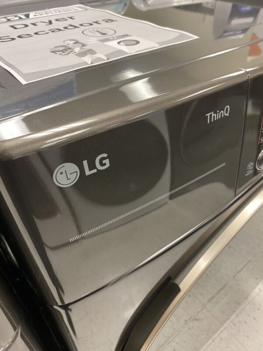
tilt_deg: -38.8
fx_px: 263
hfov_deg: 53.1
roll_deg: +0.4
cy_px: 176
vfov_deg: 67.3
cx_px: 132
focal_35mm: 26
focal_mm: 4.25
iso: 200
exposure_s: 1/44
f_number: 1.8
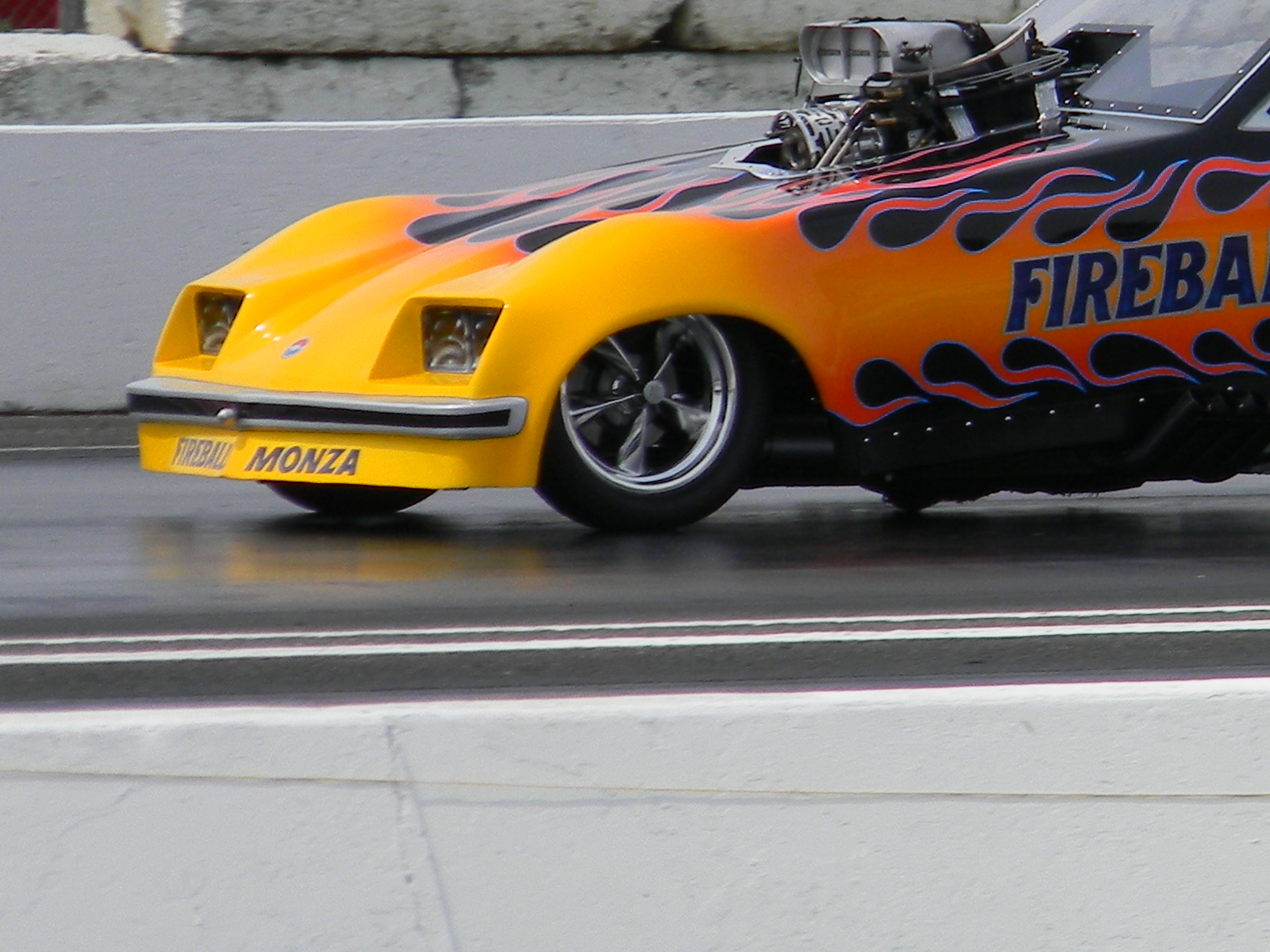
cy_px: 442
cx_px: 1555
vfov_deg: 2.1
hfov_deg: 2.8
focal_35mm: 707
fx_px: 25941
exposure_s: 1/554
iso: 80
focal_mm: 50.4
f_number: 5.4
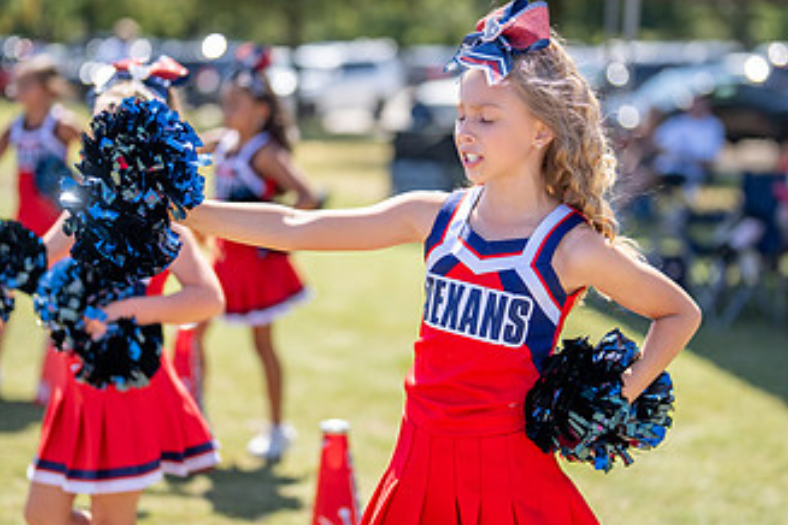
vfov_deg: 15.4
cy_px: 230
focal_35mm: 89
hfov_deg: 22.9
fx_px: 1948
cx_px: 417
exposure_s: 1/8000
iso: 160
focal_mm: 50
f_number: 1.2
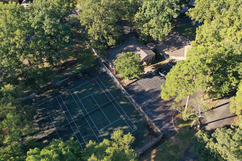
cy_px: 80
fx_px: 188
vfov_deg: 46.4
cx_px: 121
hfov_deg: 65.5
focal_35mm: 28
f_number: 4.5
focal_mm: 10.26
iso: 100
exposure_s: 1/200
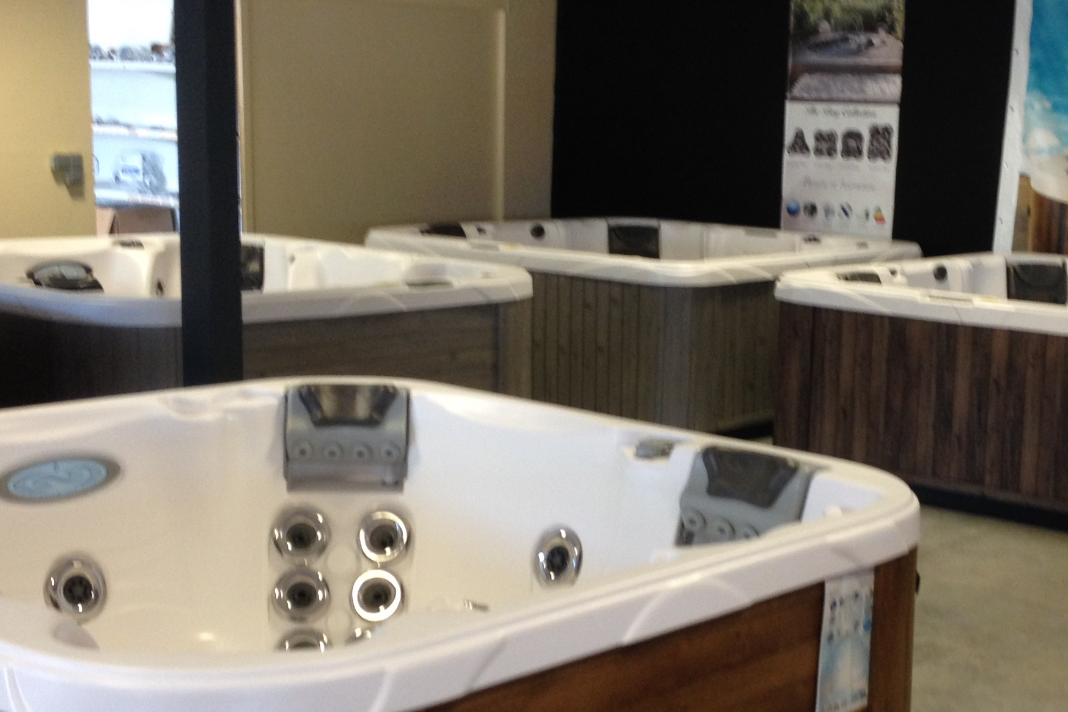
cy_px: 476
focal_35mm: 68
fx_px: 2017
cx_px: 694
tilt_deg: -12.3
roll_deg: -1.8
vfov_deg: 20.0
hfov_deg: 29.5
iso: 64
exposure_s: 1/20
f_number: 2.4
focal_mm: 4.28
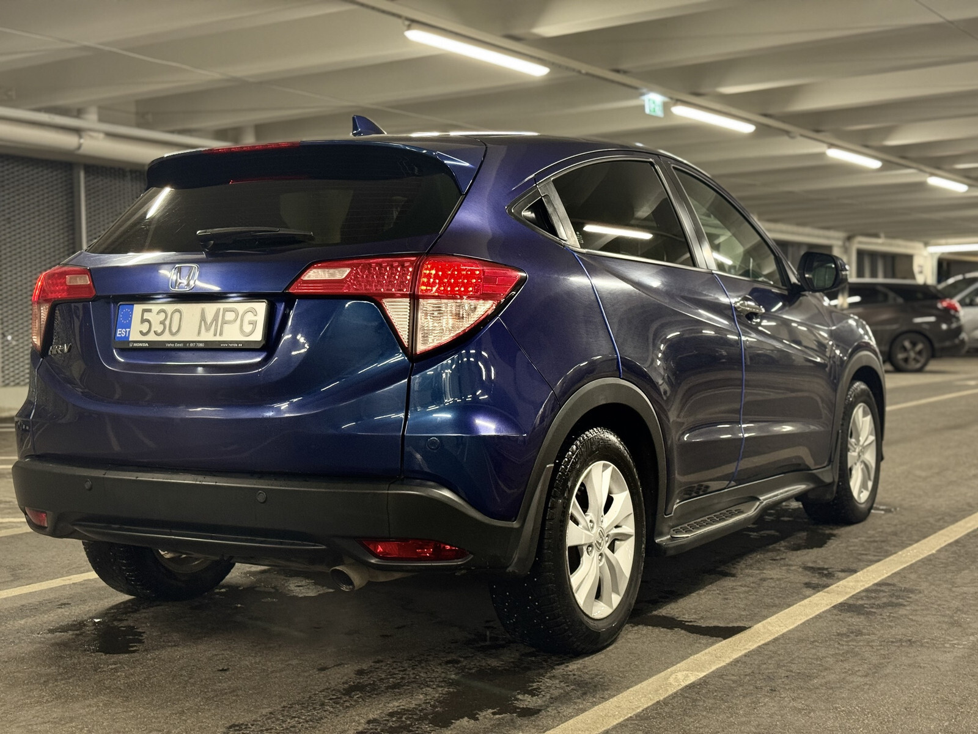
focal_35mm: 48
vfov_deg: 30.3
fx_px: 1356
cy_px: 367
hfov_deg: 39.7
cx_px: 489
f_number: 1.78
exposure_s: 1/50
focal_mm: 6.76
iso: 250
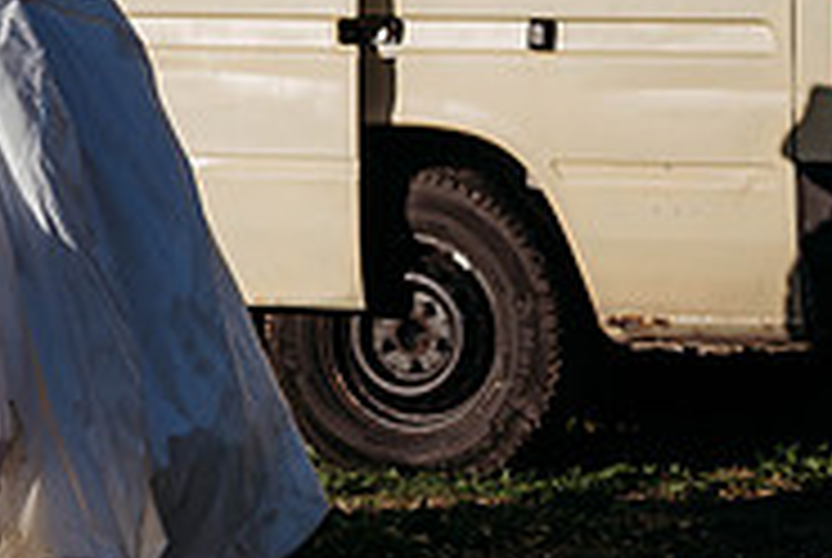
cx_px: -72
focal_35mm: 266
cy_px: 83
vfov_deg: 5.2
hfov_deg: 7.7
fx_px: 6157
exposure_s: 1/8000
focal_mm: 85
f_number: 2
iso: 100
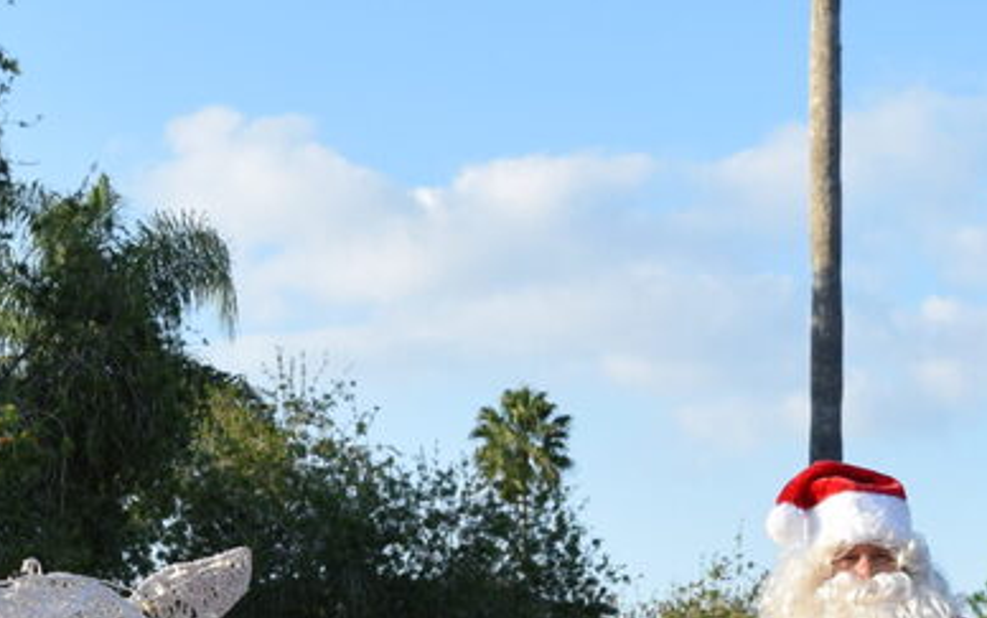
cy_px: 763
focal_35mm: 85
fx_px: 2288
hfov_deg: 24.3
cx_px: 468
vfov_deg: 14.8
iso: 400
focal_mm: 18
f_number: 5
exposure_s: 1/1250
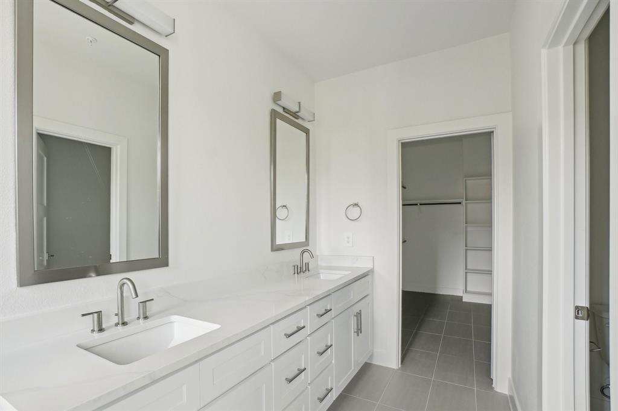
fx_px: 257
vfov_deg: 77.3
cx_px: 309
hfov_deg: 100.4
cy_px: 206
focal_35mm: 15
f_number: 8
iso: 400
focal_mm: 10
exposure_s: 1/25
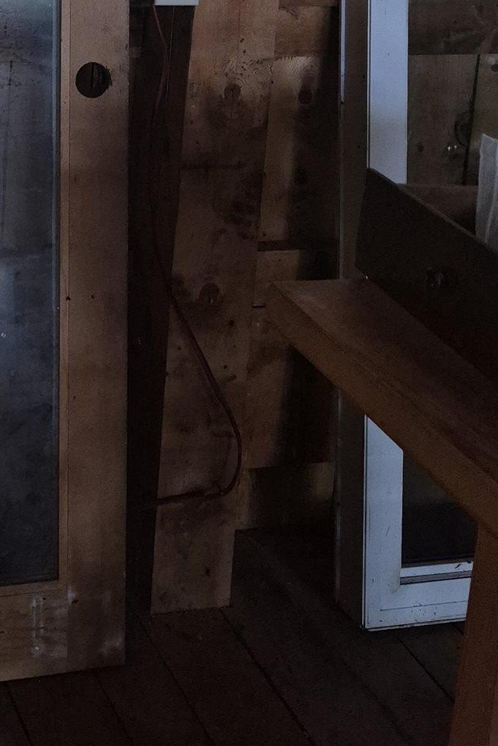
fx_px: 1203
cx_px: -142
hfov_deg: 21.3
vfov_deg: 31.3
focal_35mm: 58
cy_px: -37
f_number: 1.8
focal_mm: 5.4
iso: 800
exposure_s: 1/60
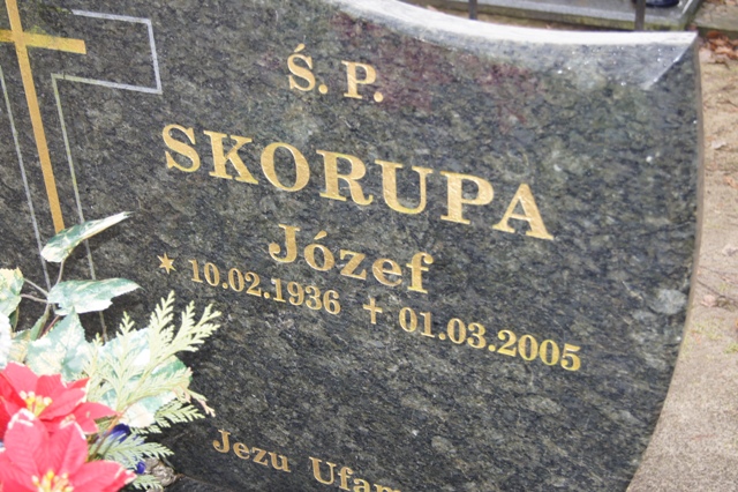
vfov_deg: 25.7
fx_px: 1076
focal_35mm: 52
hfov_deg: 37.9
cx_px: 369
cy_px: 246
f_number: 5
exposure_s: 1/100
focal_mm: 35
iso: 200
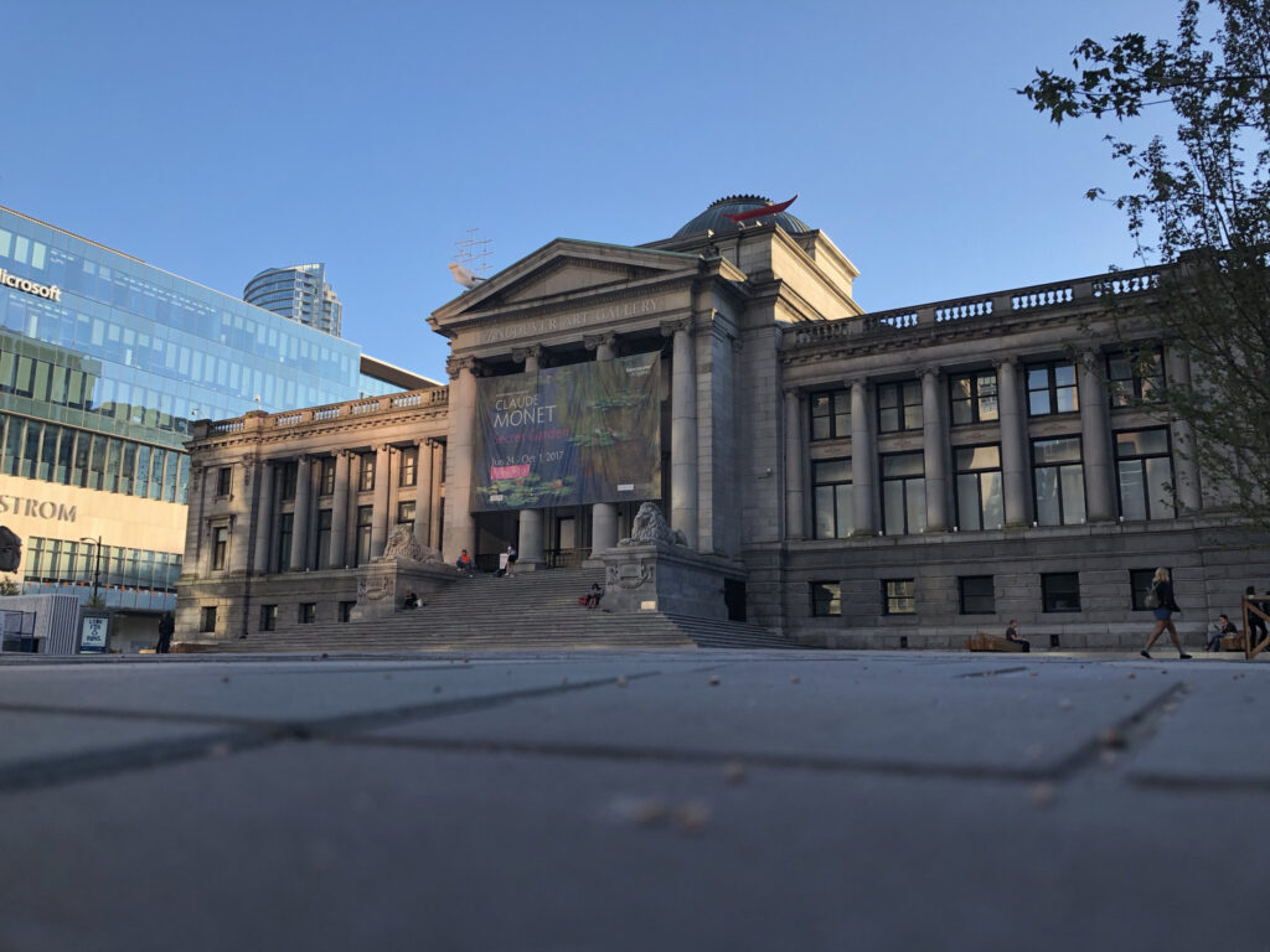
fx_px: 1064
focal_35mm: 29
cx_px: 635
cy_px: 476
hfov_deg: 61.7
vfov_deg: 48.2
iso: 20
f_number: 1.8
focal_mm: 3.99
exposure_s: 1/484
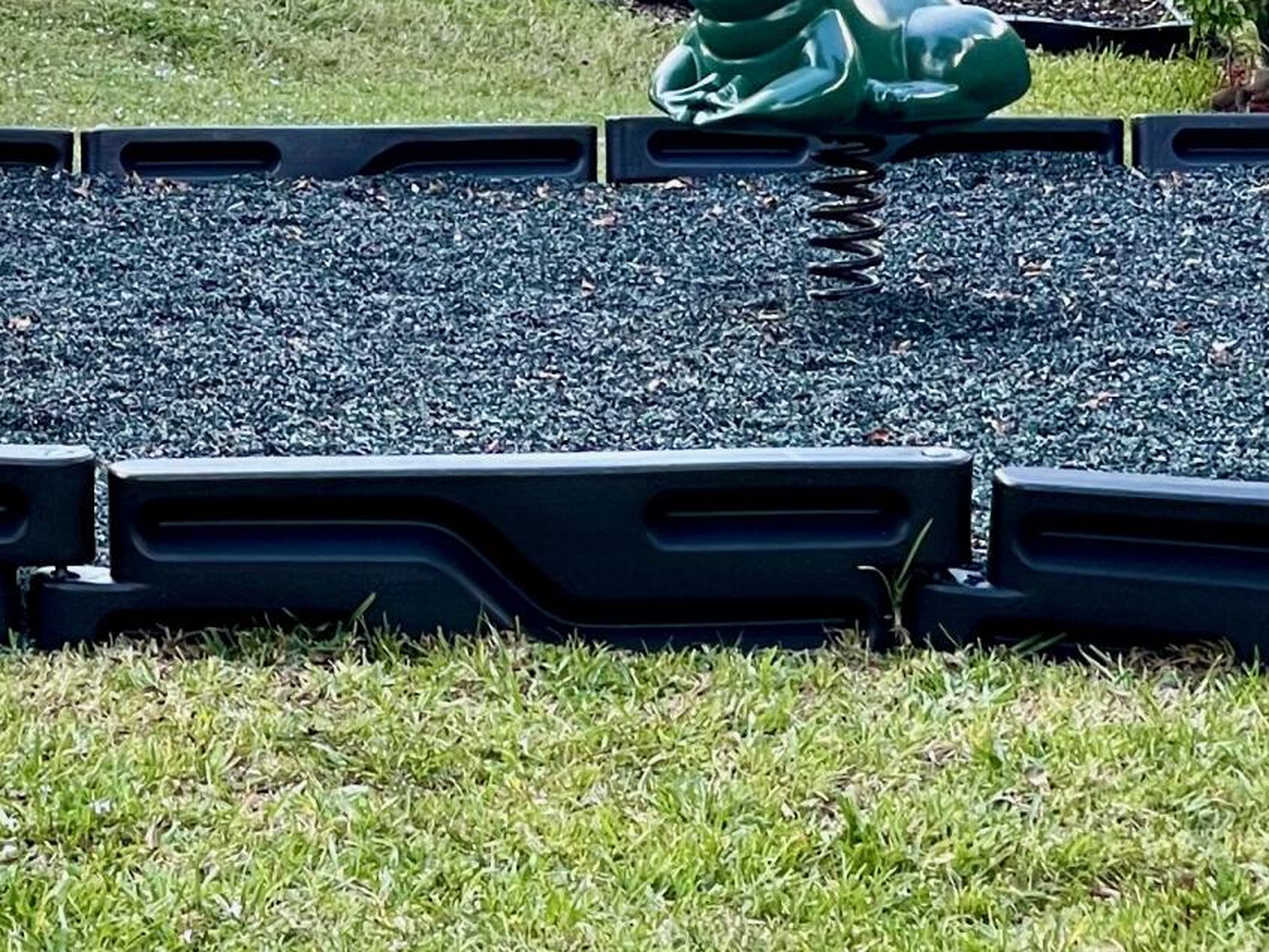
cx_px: 186
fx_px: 6745
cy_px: -21
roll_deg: -1.1
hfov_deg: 10.7
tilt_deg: -4.4
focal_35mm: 184
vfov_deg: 8.0
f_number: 2
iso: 50
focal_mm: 6
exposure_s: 1/122
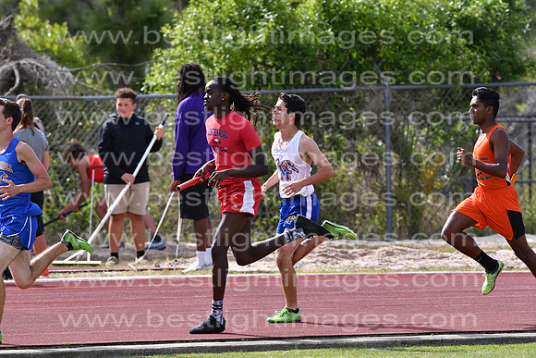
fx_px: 6701
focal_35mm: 450
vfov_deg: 3.1
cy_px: 179
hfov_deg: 4.6
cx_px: 268
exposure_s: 1/1600
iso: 400
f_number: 5.6
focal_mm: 300
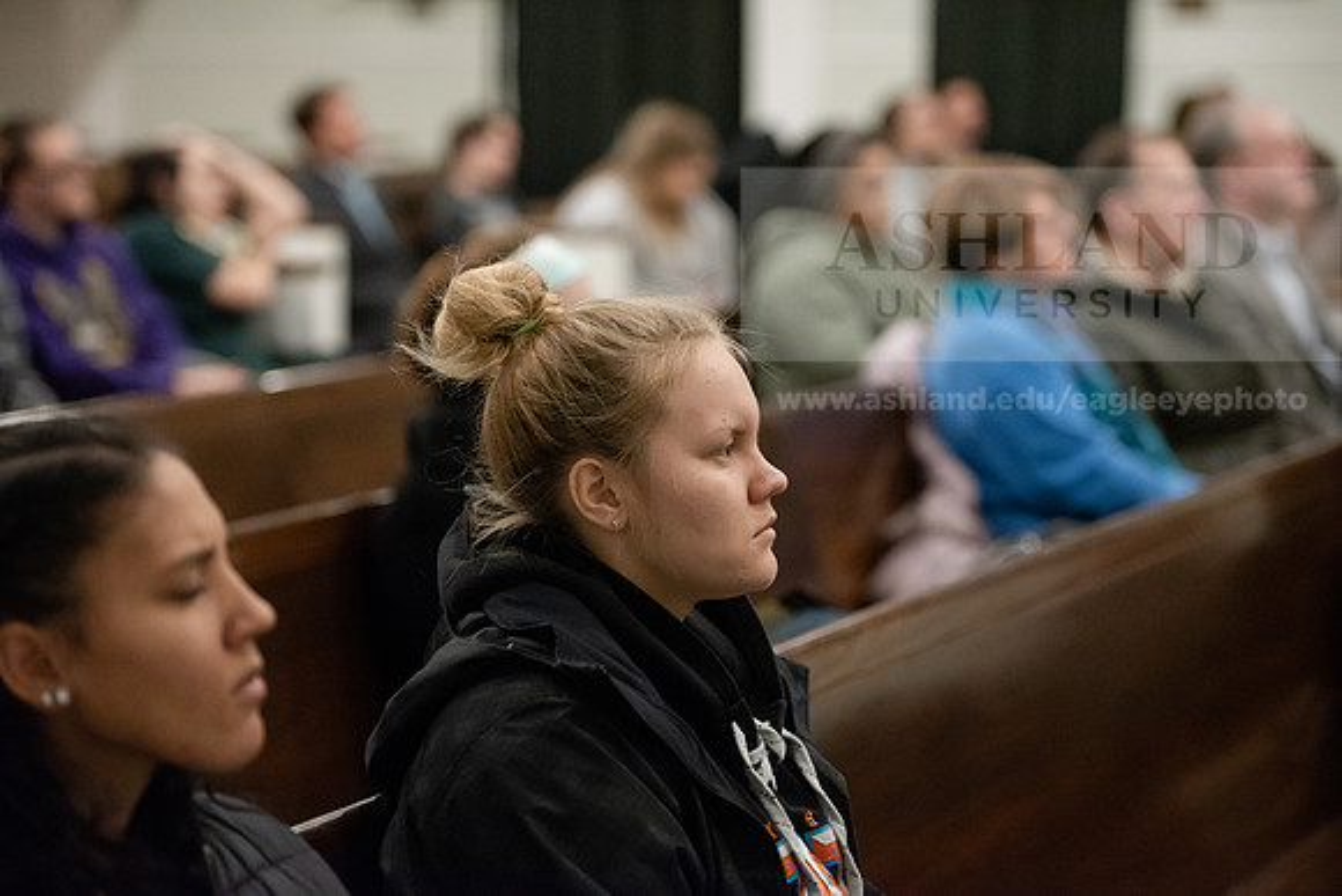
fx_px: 3728
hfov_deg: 20.4
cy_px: 448
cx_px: 671
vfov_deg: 13.7
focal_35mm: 100
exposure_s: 1/200
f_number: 2.8
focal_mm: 100
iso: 10000
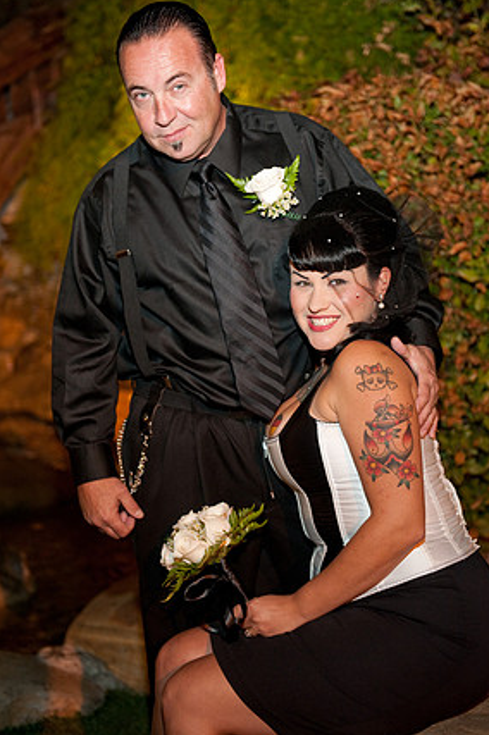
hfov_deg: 23.0
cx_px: 242
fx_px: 1204
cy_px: 351
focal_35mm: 59
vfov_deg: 34.0
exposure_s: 1/160
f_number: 2.8
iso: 1000
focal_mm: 56
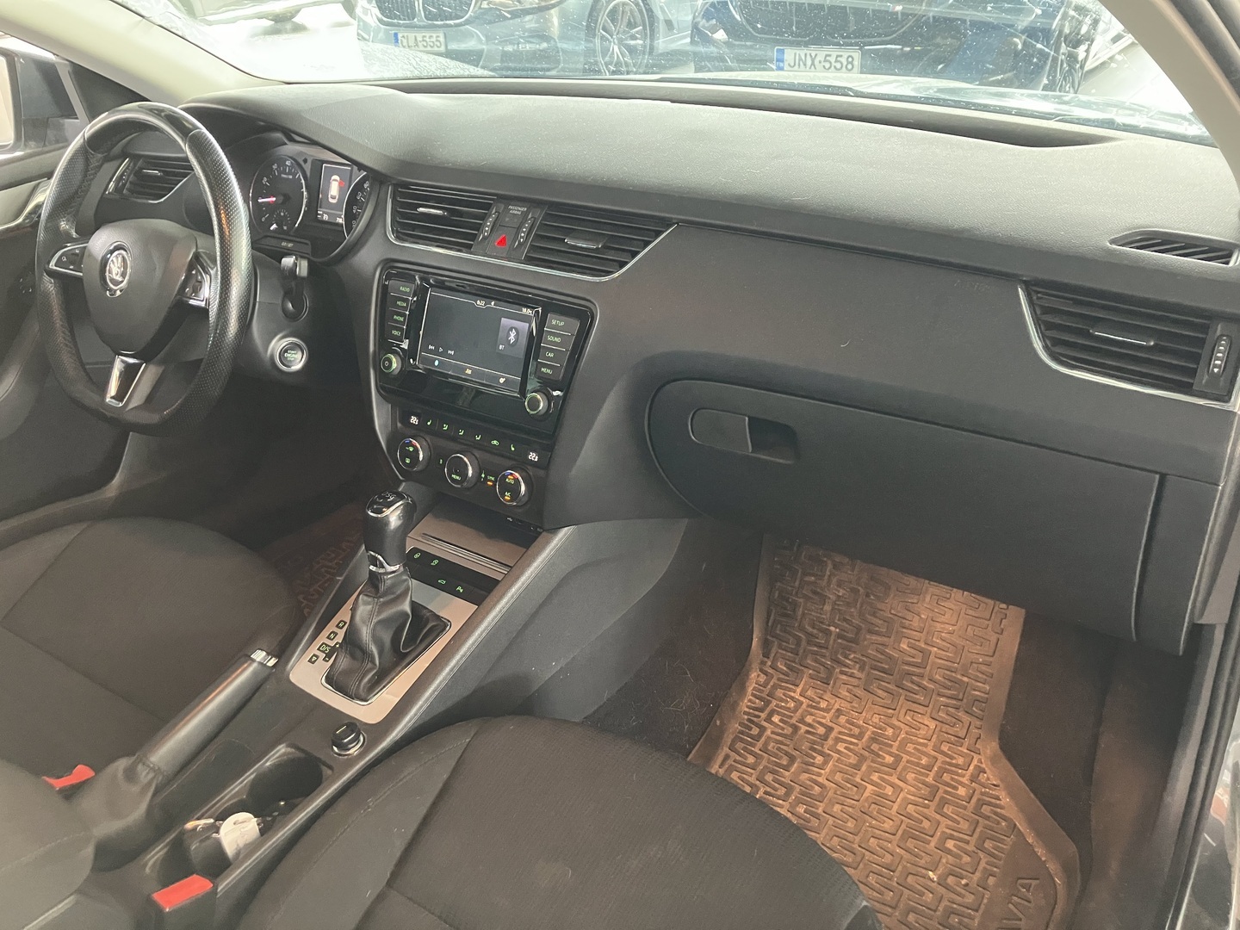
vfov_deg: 49.7
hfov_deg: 63.4
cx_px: 620
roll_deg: +4.1
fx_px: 1003
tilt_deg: -29.2
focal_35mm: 28
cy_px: 465
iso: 400
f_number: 1.8
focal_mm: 3.99
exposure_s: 1/30
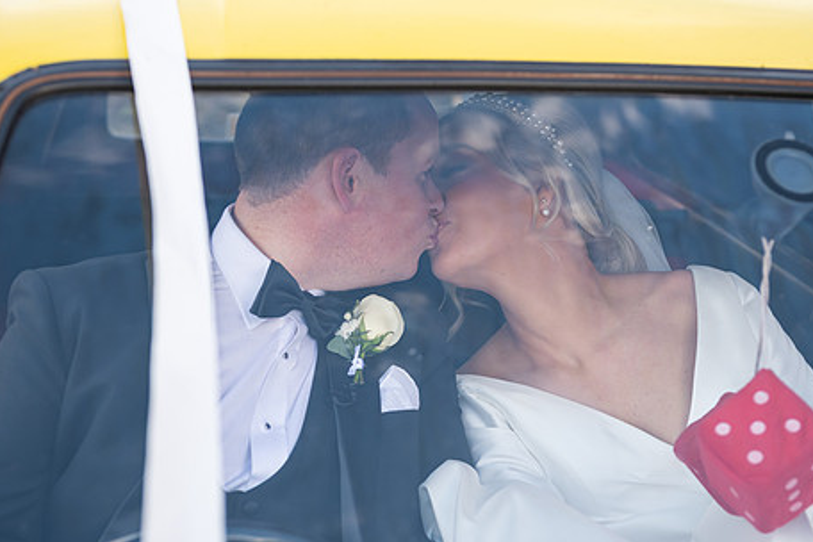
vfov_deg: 19.5
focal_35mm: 70
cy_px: 288
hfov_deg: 28.8
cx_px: 399
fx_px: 1581
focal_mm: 55
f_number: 3.5
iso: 250
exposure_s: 1/400
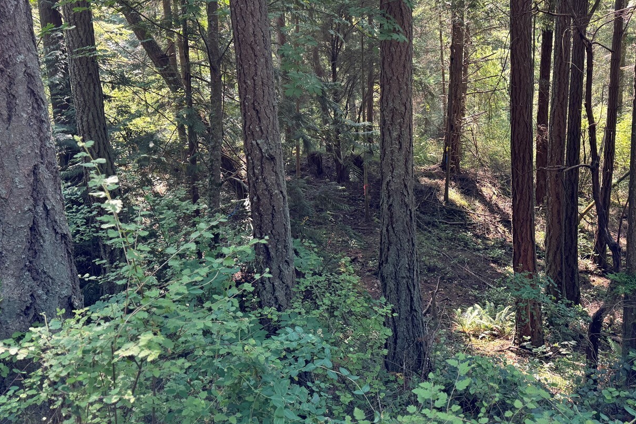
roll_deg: +2.8
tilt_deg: -13.6
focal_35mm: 33
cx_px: 349
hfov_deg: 57.1
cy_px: 162
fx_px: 583
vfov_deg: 39.7
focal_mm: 6.76
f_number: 1.78
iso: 125
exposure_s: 1/121
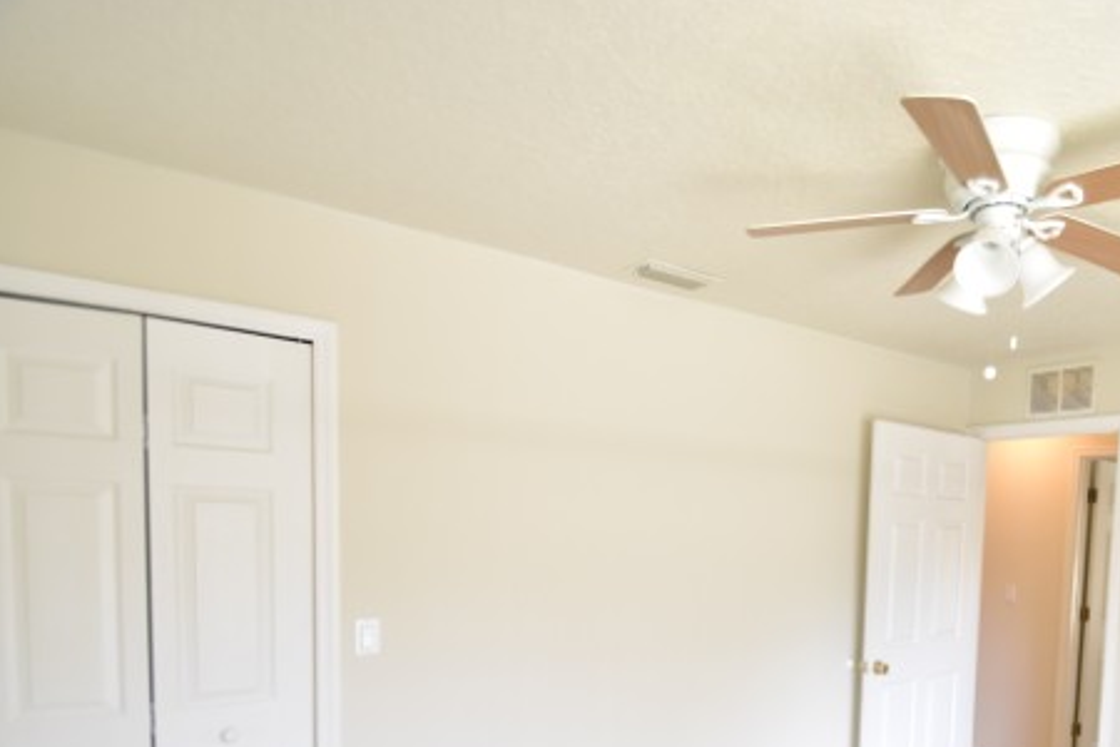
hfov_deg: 68.7
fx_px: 747
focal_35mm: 24
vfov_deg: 50.4
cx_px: 846
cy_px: 583
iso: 800
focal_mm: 10
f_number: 3.5
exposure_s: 1/90
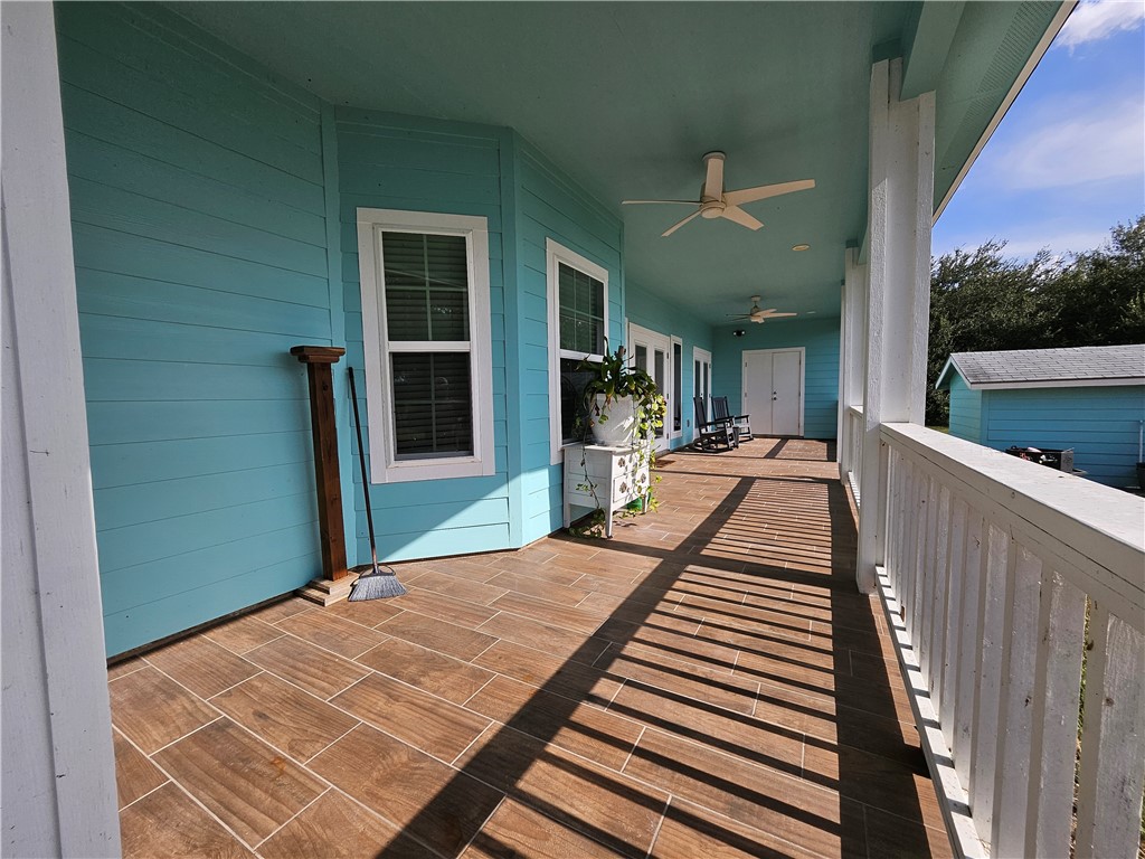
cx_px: 572
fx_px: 430
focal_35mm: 13
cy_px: 430
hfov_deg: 106.2
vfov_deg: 89.9
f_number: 2.2
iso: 32
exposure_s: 1/1238
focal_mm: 1.7
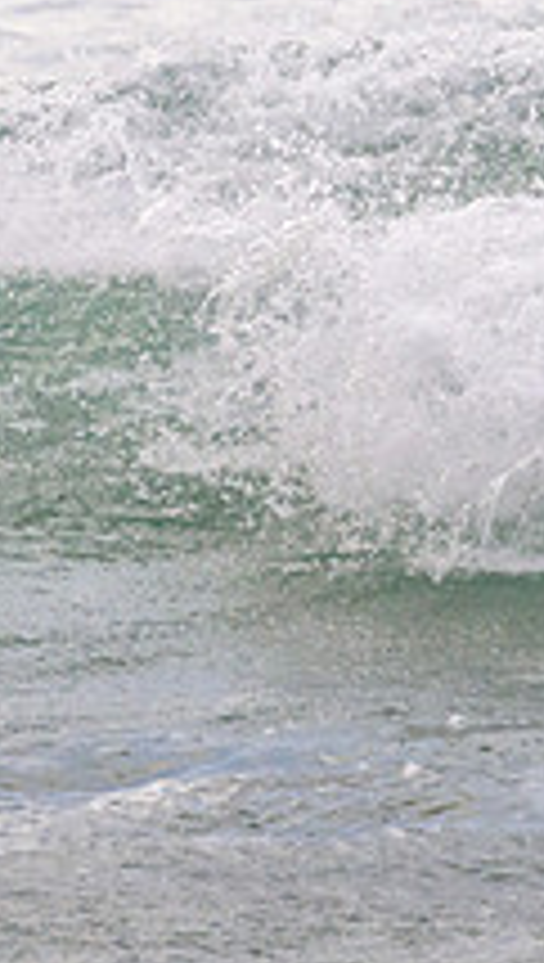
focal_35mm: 2837
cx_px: 810
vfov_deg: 0.8
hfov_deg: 0.4
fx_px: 72467
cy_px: 144
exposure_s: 1/2000
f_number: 11
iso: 1400
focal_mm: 800
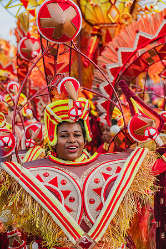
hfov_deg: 13.7
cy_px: 124
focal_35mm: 100
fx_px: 693
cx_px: 83
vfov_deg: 20.4
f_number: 5.6
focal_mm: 100
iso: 640
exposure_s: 1/1600
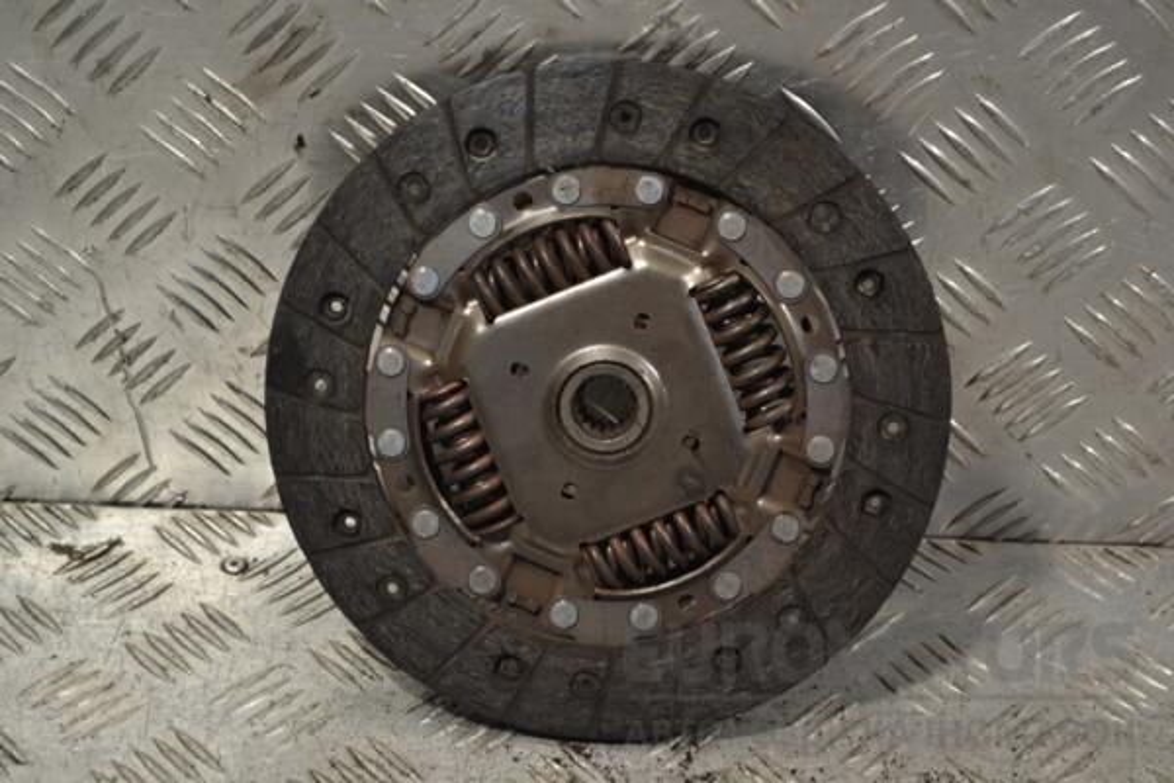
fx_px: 2690
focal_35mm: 82
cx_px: 587
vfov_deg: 16.6
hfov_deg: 24.6
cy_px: 392
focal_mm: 55
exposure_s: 1/30
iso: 220
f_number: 5.6
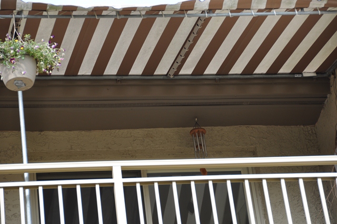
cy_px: 112
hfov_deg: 12.2
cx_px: 168
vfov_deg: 8.1
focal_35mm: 168
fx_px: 1571
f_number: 6.3
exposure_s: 1/160
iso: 200
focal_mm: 112
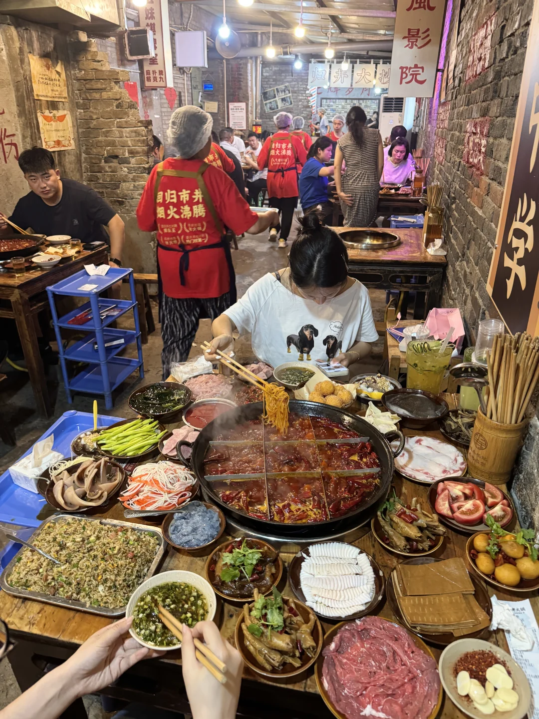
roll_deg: -2.0
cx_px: 270
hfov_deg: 56.8
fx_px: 498
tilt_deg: -26.0
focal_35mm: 24
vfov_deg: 71.6
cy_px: 360
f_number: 1.78
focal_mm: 6.76
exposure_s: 1/50
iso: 500
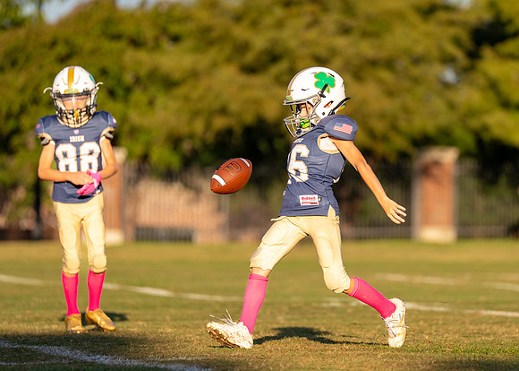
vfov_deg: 4.6
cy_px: 167
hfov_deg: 6.4
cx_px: 345
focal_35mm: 315
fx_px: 4643
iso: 400
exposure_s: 1/2500
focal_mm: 200
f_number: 2.8
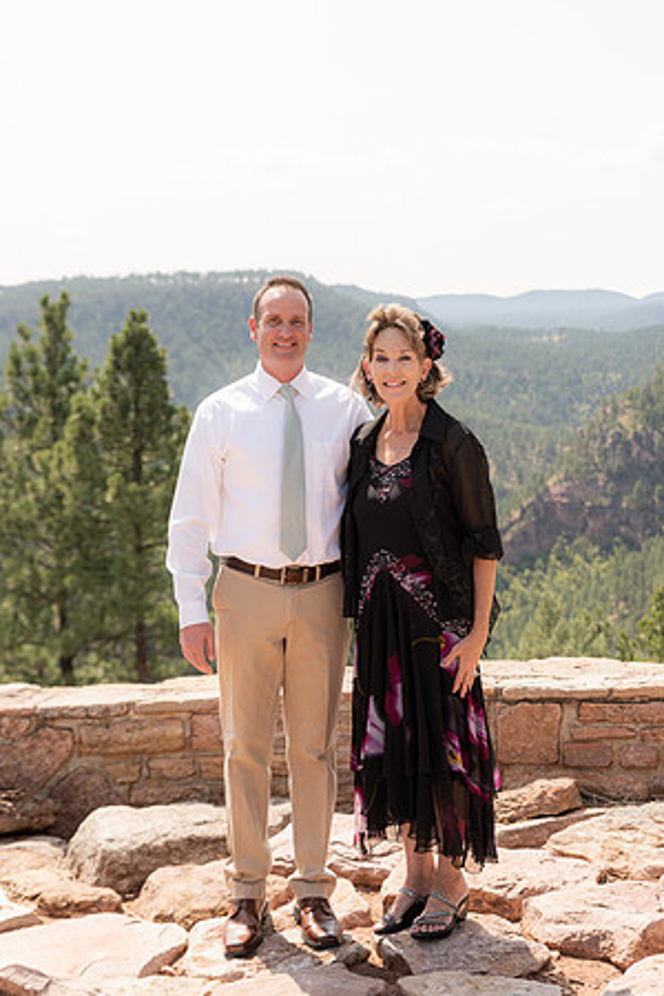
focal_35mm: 65
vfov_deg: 31.0
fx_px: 1798
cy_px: 498
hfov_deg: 20.9
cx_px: 332
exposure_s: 1/400
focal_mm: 65
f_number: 4.5
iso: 80
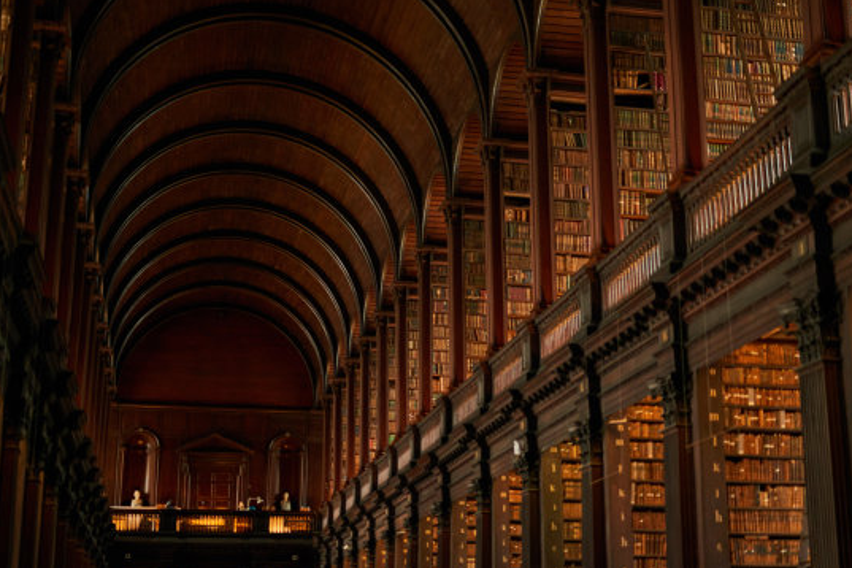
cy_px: 292
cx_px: 481
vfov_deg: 23.8
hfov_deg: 35.0
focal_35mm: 57
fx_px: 1349
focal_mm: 50
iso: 800
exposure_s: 1/160
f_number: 1.4
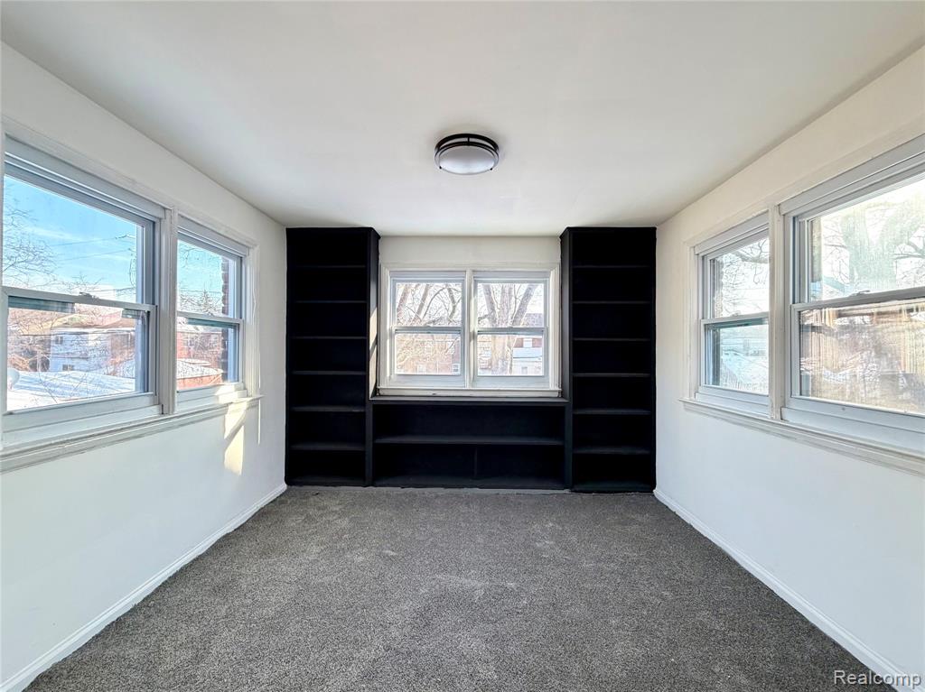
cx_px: 462
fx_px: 374
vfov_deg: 85.6
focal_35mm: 14
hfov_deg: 102.1
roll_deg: -0.7
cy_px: 346
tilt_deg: +0.4
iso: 160
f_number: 2.2
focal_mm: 2.22
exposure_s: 1/121
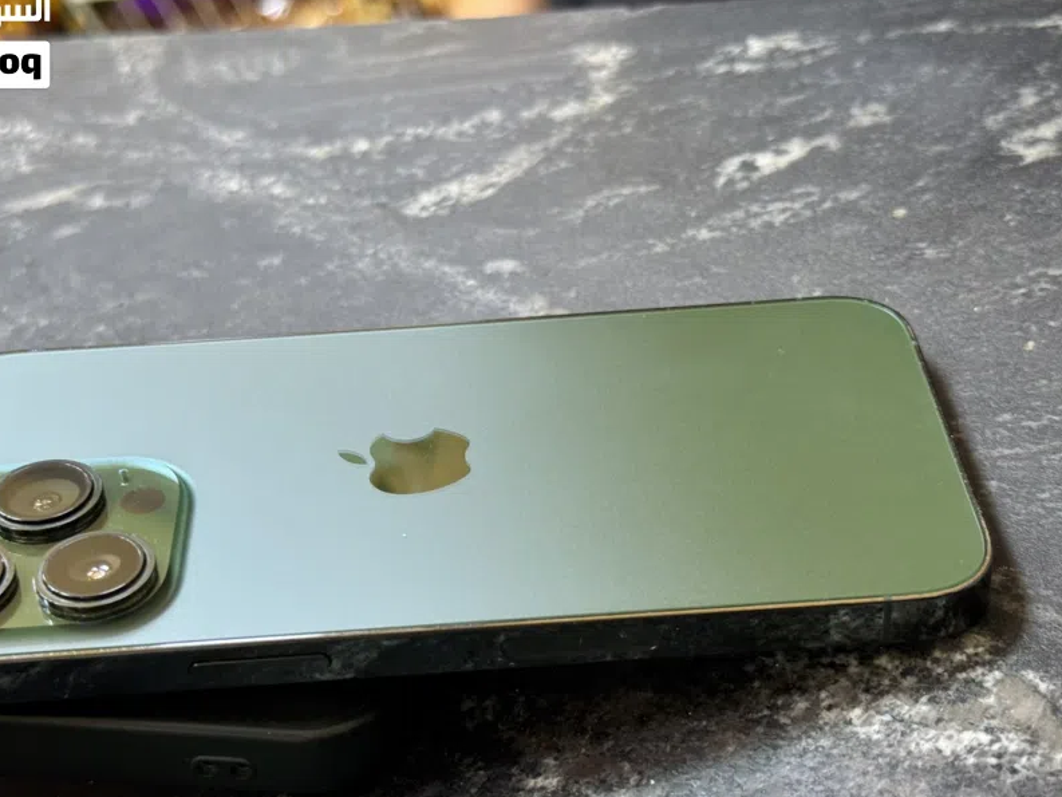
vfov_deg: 23.6
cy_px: 474
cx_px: 509
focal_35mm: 62
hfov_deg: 31.2
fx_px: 1902
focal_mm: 6.76
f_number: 1.78
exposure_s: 1/70
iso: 100
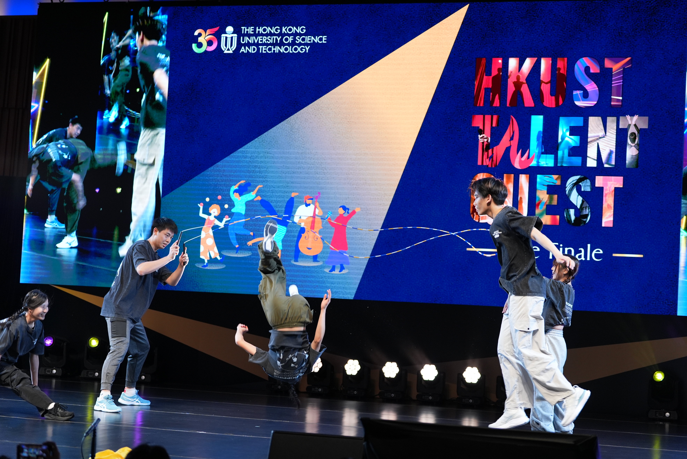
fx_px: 1337
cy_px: 230
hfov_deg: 28.8
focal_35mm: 70
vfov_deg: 19.5
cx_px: 344
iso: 1250
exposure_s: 1/320
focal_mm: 70
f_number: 2.8
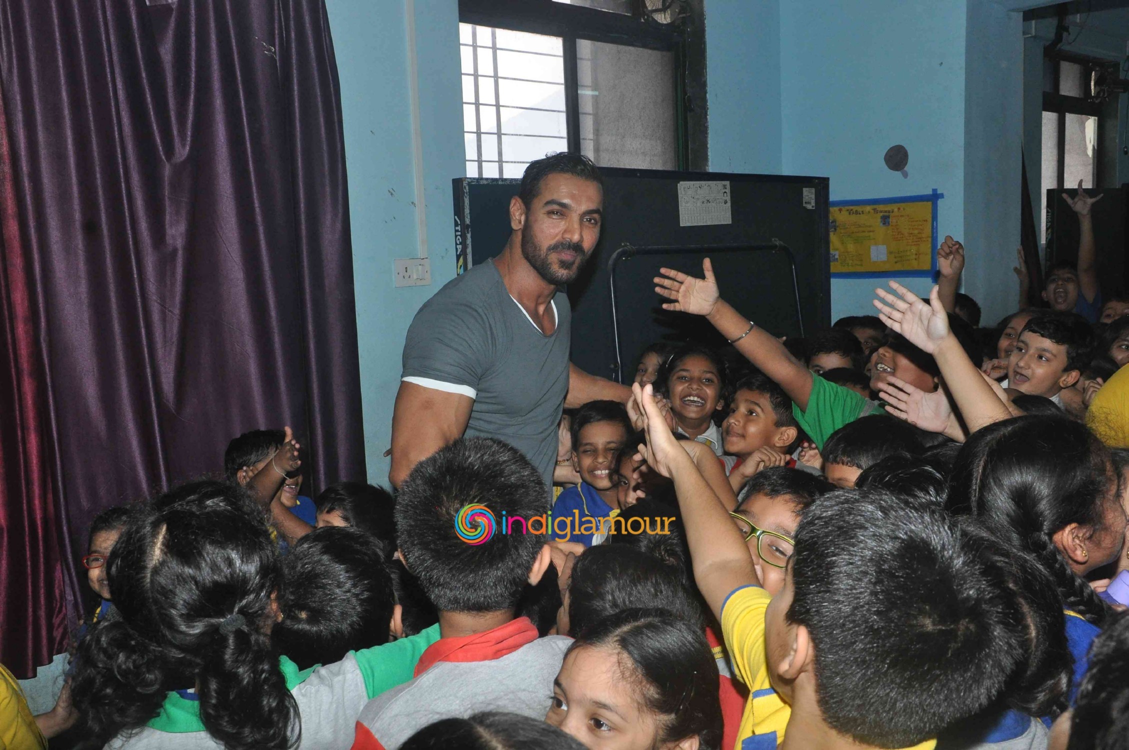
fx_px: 1175
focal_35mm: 38
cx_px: 564
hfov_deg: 51.3
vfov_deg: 35.4
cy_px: 375
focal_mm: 25
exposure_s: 1/250
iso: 1000
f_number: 10
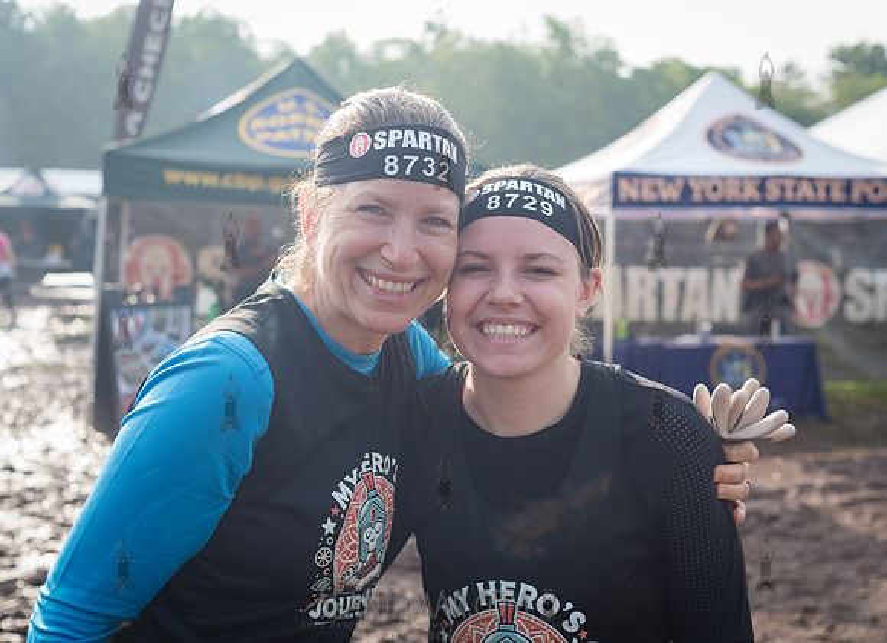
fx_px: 1161
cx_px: 415
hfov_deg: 41.8
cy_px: 334
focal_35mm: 46
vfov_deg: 30.9
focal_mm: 35
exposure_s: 1/800
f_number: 4
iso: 250
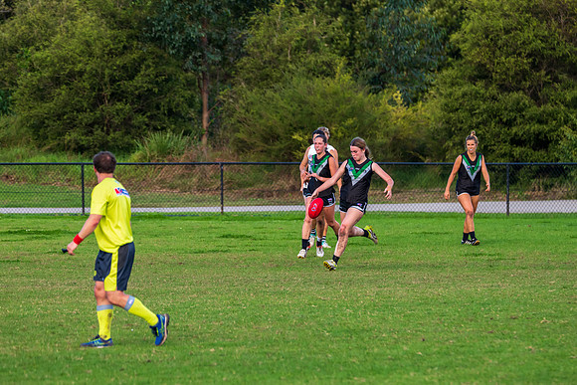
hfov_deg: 5.9
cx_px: 294
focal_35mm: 347
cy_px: 194
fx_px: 5564
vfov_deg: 4.0
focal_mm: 300
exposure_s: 1/500
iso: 800
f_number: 8
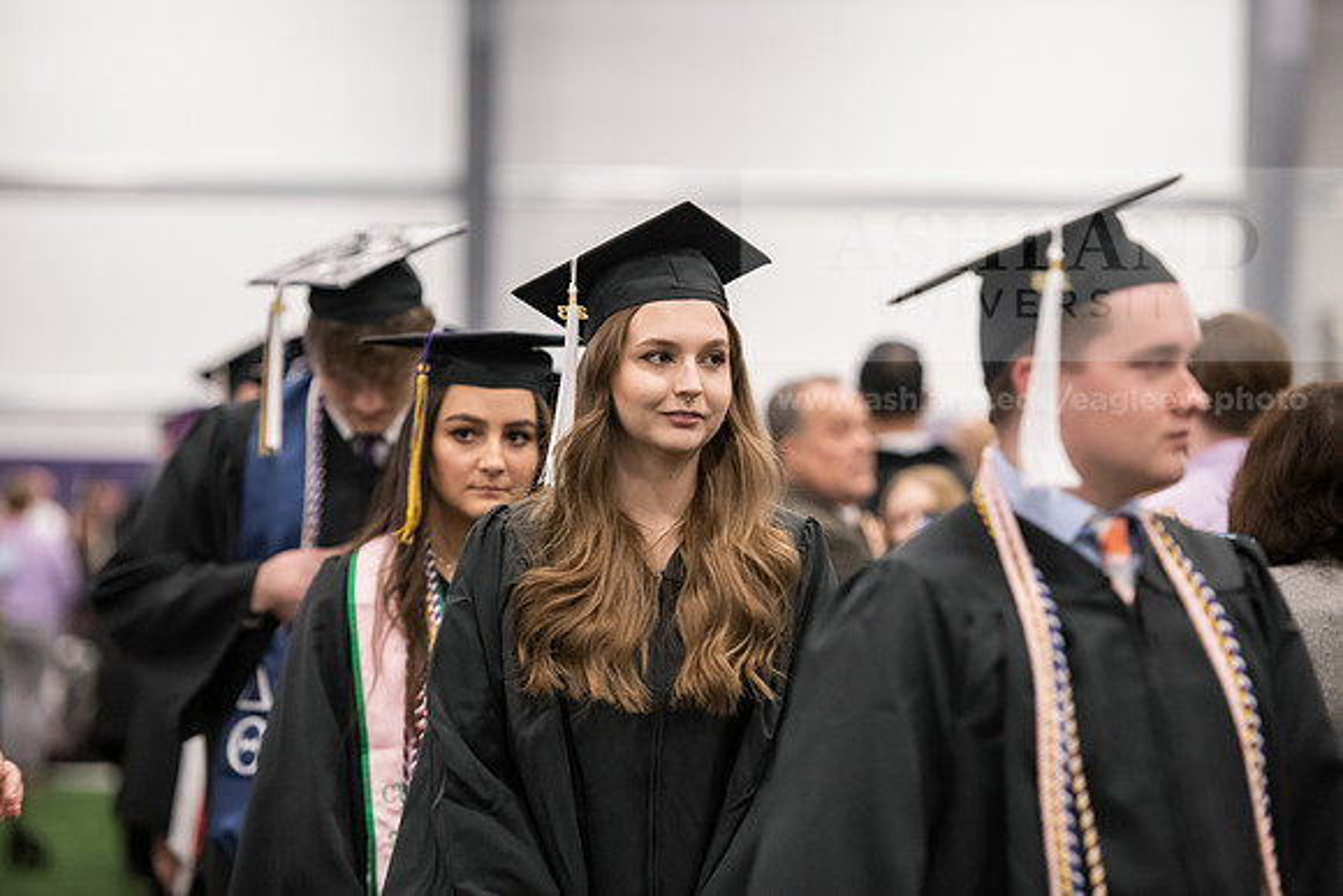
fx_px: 5783
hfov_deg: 13.2
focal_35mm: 155
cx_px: 672
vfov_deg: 8.9
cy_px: 448
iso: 3200
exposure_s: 1/200
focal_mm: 155
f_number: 3.2
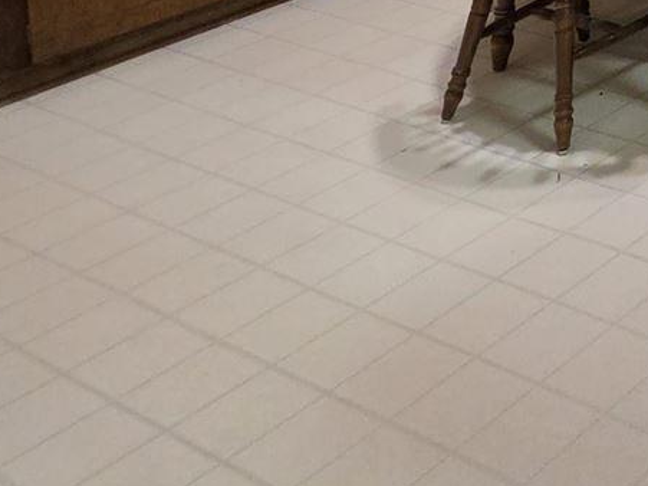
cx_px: 1151
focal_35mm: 59
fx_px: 1104
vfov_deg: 18.4
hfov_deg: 21.7
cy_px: -428
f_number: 1.9
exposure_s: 1/120
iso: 250
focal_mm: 2.2
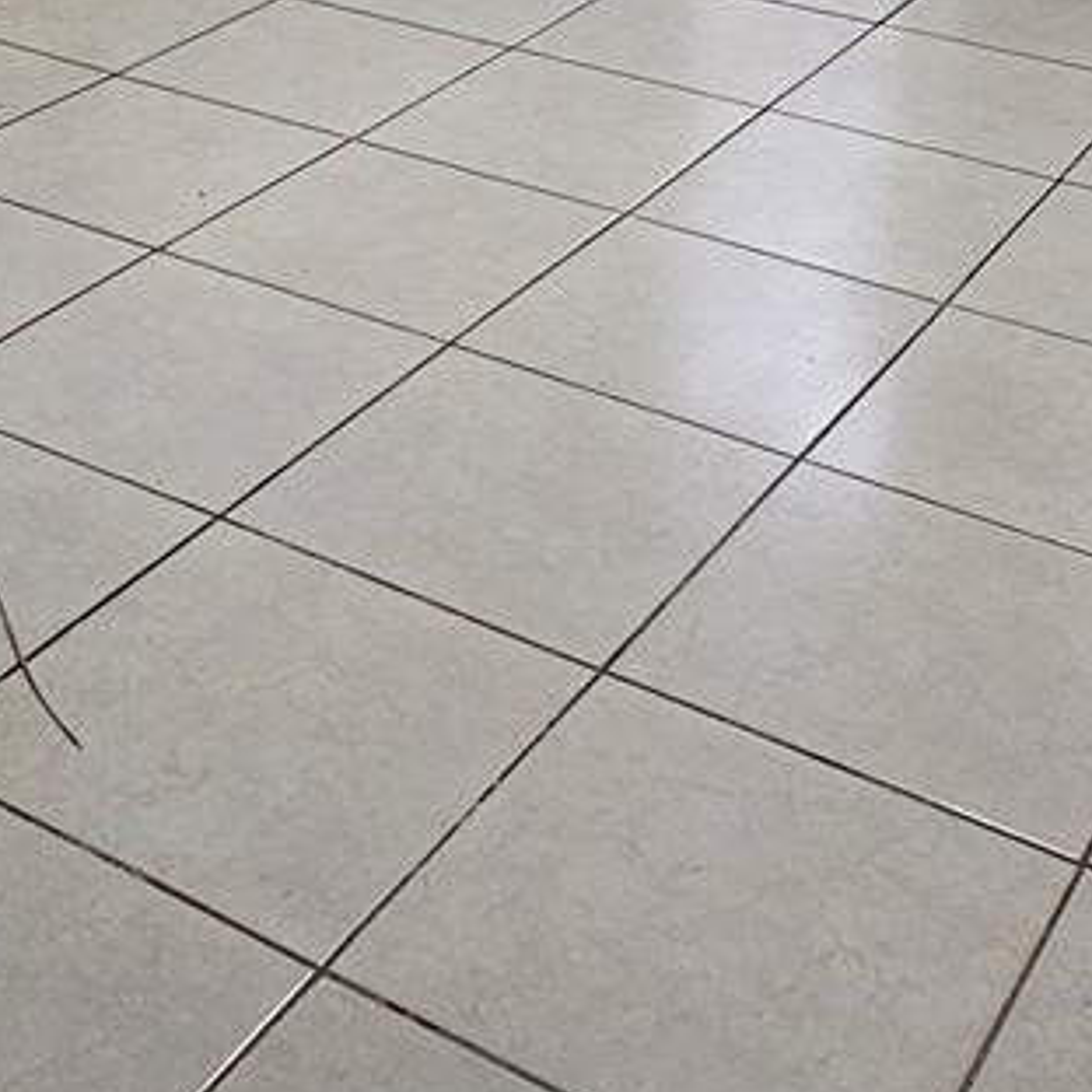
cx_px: 371
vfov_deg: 25.0
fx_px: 2106
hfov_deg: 28.9
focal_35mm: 59
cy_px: -346
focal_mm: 2.2
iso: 320
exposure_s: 1/30
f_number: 2.2
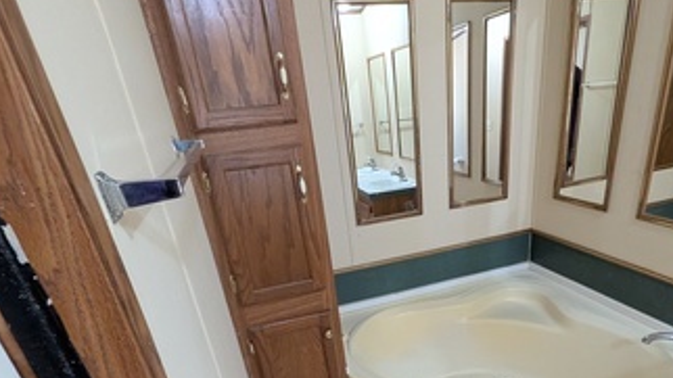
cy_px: 307
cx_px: 381
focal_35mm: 22
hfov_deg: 80.8
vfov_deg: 48.3
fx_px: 393
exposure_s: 1/60
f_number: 2.2
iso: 611
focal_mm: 1.54
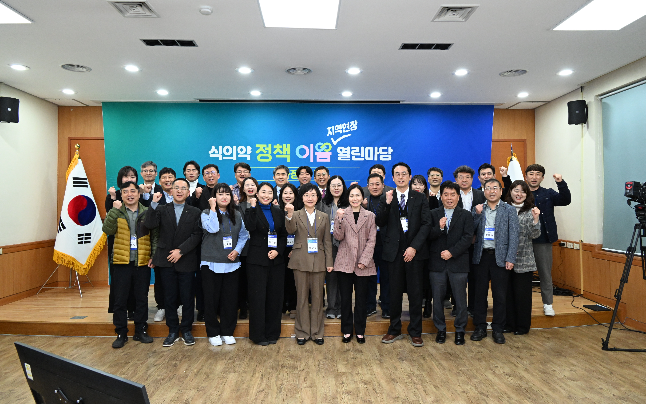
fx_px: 440
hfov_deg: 72.5
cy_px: 196
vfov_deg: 49.3
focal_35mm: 25
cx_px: 325
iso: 5000
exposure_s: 1/200
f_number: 7.1
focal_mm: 24
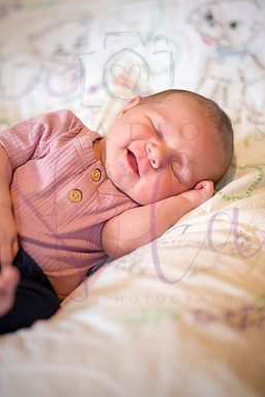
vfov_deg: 34.4
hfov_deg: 23.4
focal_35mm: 58
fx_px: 640
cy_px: 168
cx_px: 130
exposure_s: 1/60
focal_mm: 50
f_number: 2
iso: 800
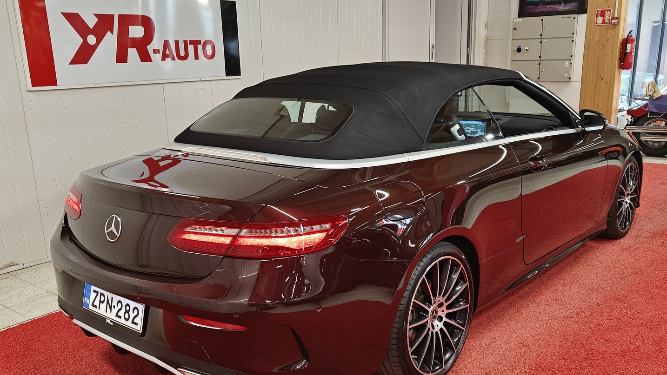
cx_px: 334
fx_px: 619
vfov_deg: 33.6
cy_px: 224
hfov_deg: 56.6
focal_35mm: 35
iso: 80
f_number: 1.8
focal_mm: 5.59
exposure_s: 1/50
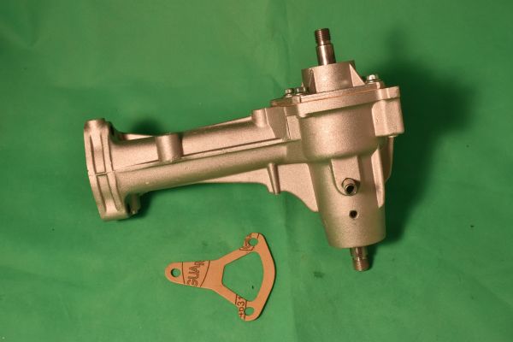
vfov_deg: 28.1
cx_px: 256
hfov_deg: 41.1
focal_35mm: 48
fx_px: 684
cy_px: 171
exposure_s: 1/50
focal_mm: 32
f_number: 20
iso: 560
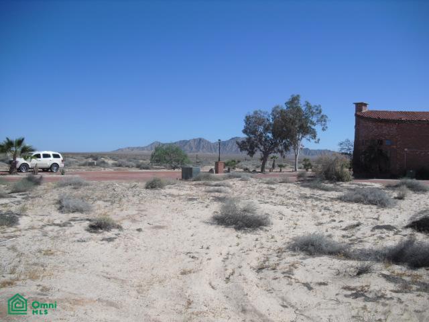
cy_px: 161
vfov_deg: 39.7
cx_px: 214
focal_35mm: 36
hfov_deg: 51.4
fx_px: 446
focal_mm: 6.3
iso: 64
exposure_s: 1/250
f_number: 7.8
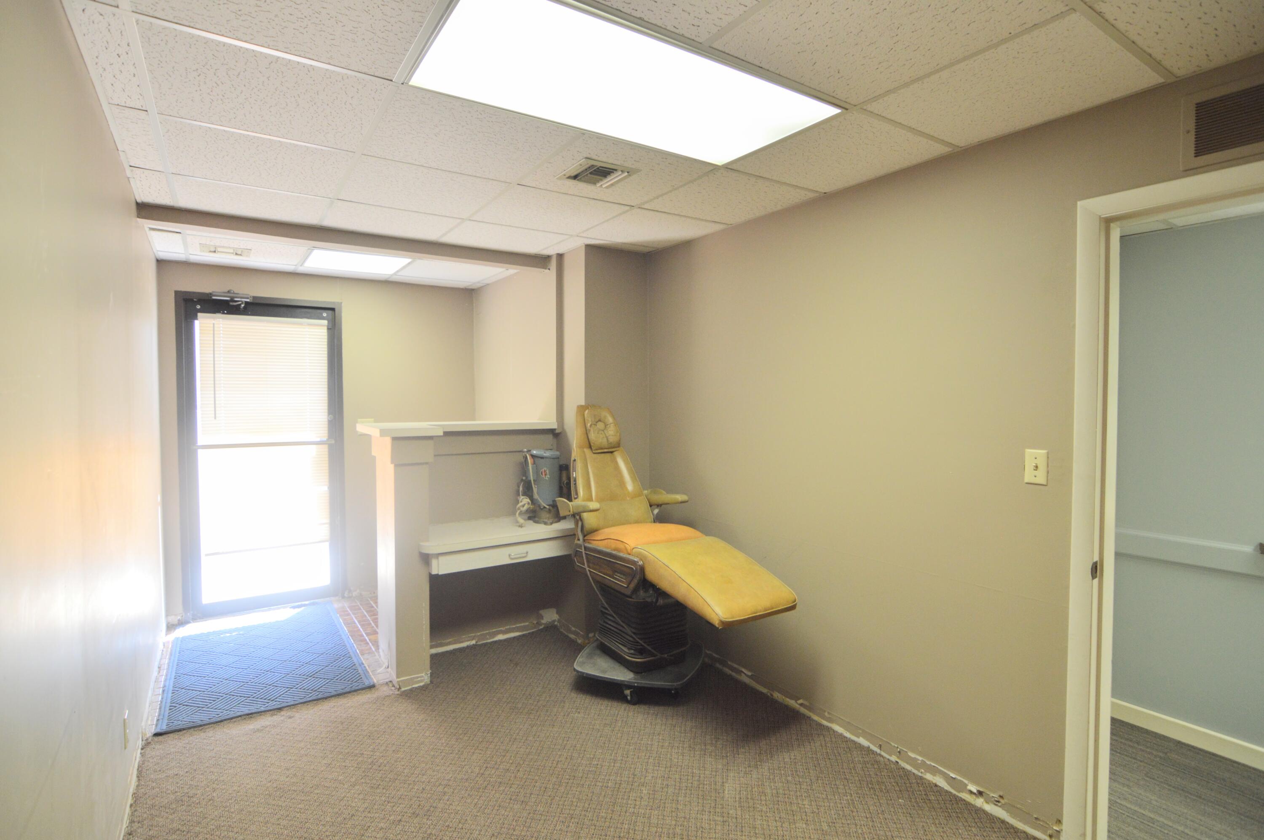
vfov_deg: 71.9
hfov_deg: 95.0
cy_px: 420
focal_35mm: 16
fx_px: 579
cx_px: 632
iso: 400
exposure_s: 1/60
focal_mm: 11
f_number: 4
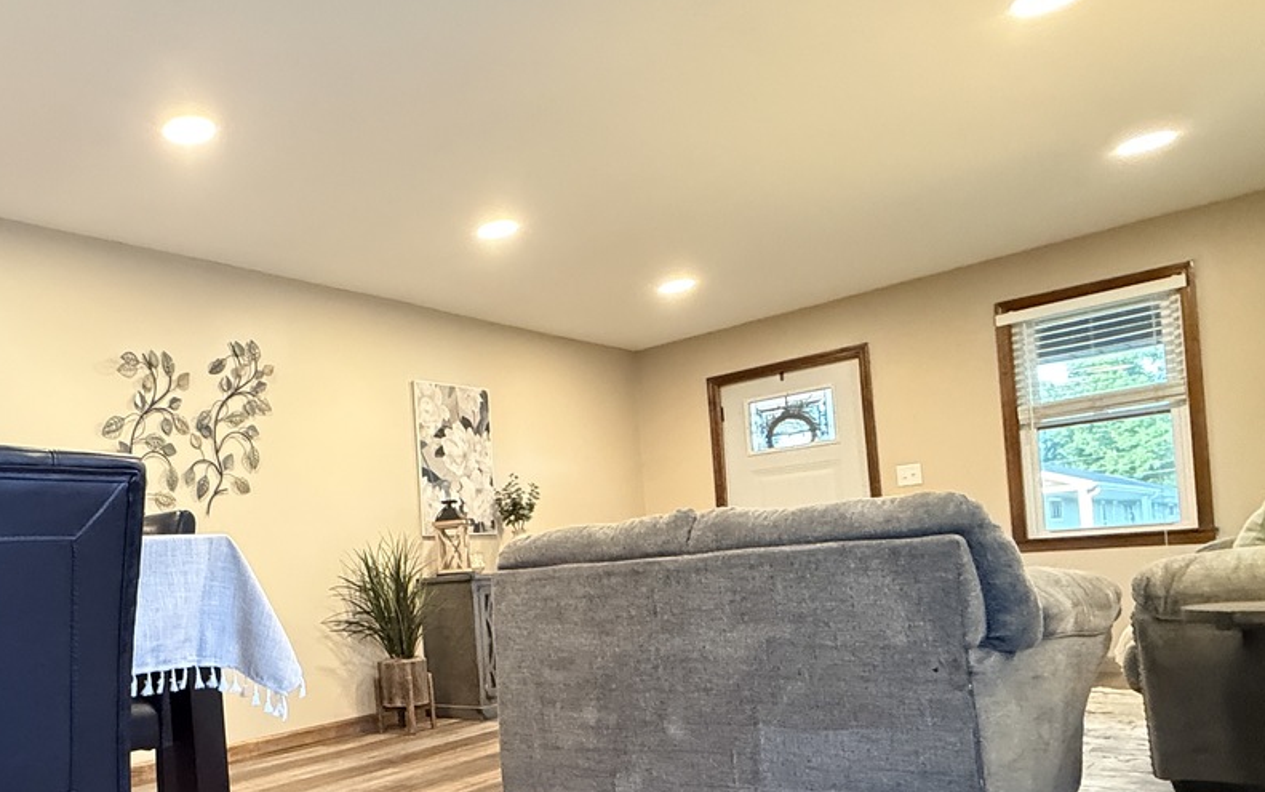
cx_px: 273
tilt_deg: +1.0
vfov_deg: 44.9
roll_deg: +4.5
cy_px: 568
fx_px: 931
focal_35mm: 27
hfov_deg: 63.2
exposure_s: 1/60
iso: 800
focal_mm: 2.22
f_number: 2.2
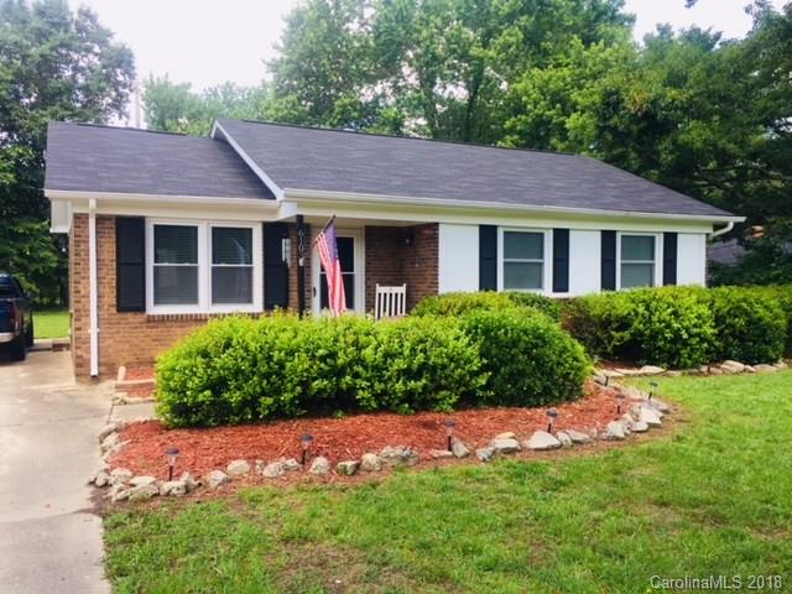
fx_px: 664
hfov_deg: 61.7
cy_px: 297
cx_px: 396
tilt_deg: -2.6
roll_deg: -1.6
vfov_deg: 48.2
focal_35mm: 29
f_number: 2.2
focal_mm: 4.15
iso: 32
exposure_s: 1/304
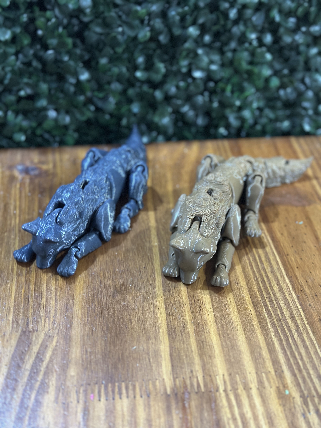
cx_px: 160
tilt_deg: -36.5
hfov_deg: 30.3
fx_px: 593
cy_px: 214
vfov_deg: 39.7
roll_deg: -1.7
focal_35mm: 48
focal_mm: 6.86
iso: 640
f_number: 1.78
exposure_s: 1/33
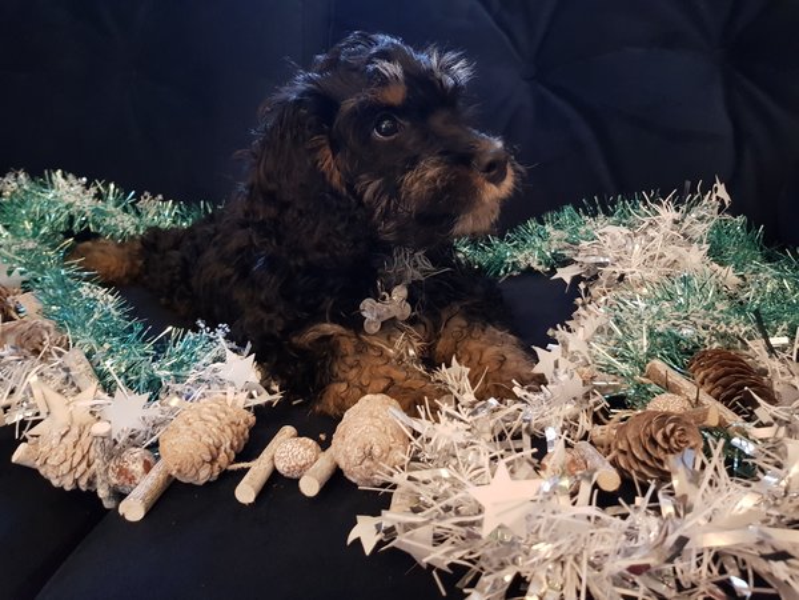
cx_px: 400
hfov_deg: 67.3
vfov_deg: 53.1
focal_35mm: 26
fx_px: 600
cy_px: 300
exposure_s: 1/10
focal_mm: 4.2
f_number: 1.7
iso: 400
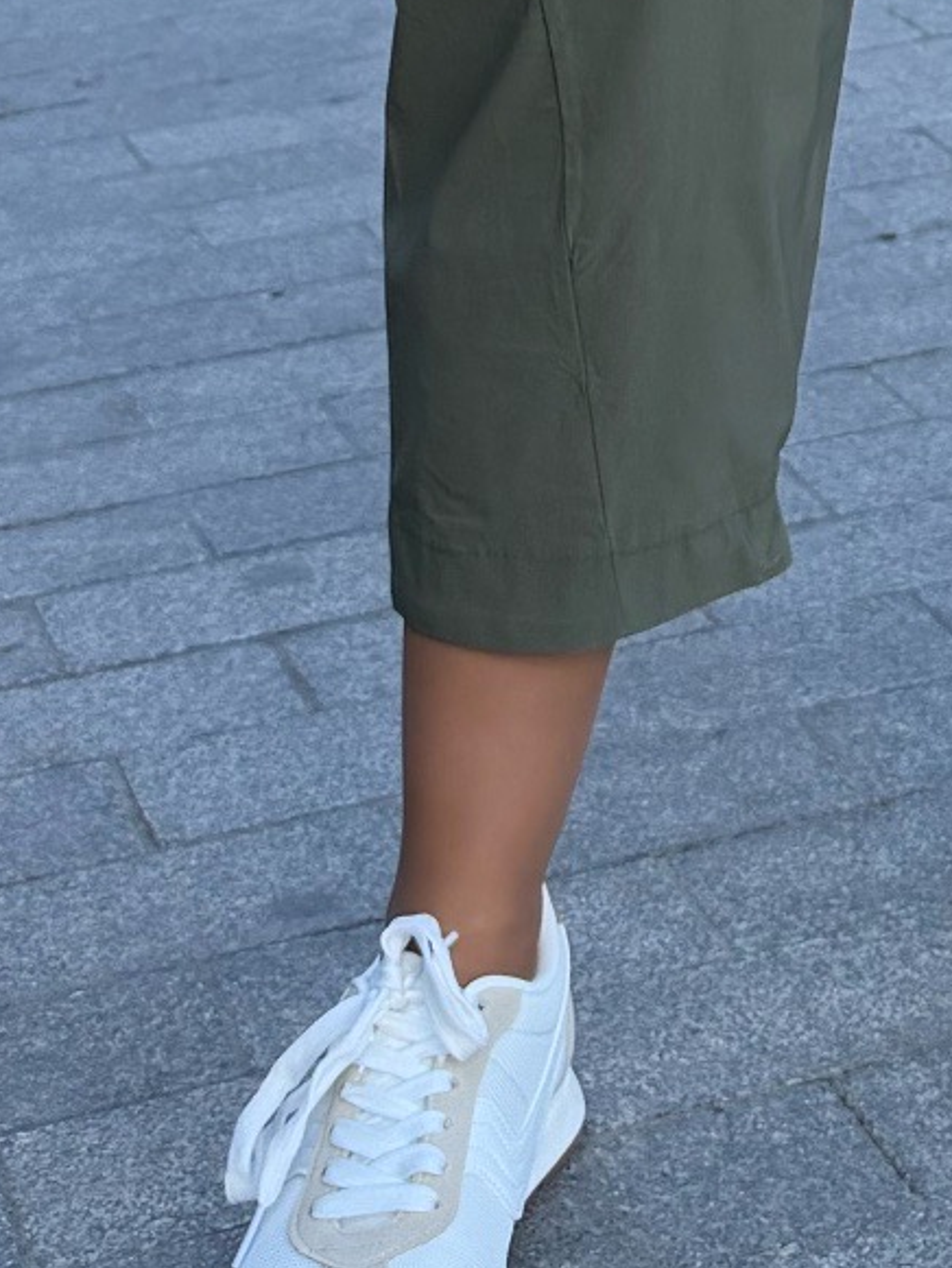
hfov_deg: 14.4
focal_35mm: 101
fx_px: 3702
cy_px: -823
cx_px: 942
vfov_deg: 16.9
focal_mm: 6.76
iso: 100
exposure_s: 1/1855
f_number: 1.78
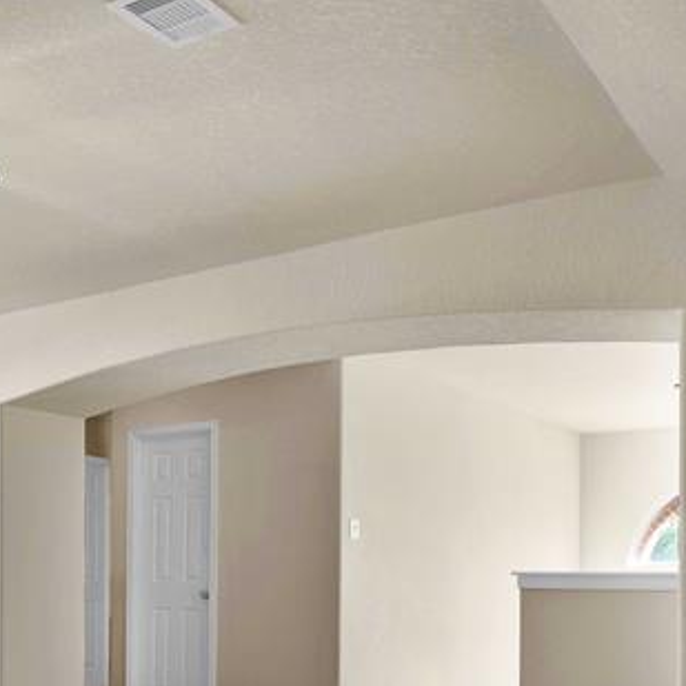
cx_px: -60
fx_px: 1009
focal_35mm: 45
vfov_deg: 35.5
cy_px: 611
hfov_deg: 33.1
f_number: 8
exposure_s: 1/15
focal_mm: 16
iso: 100
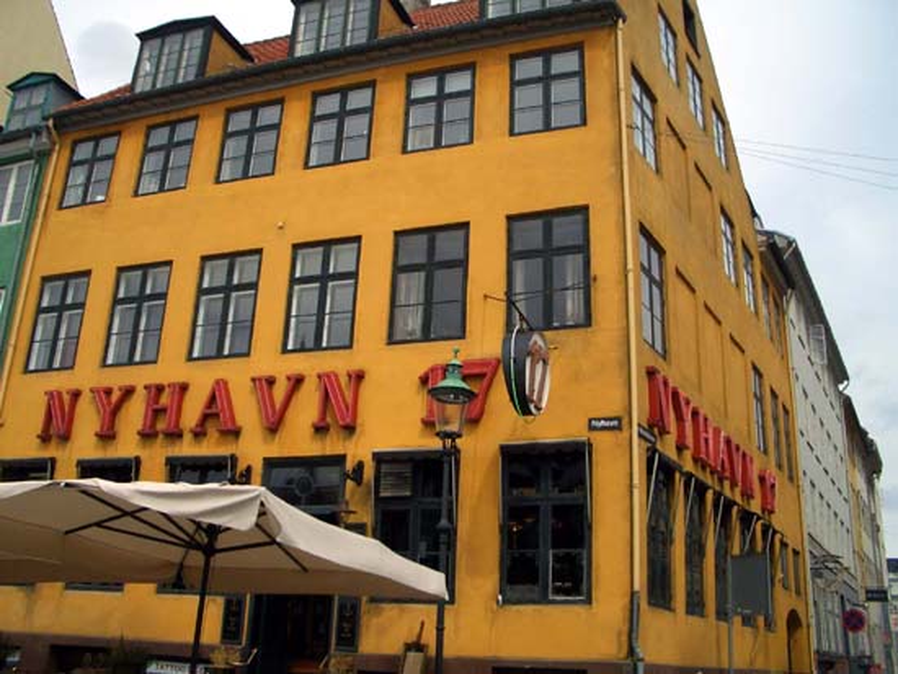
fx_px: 908
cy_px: 337
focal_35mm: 35
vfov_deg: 40.7
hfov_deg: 52.6
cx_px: 449
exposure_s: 1/800
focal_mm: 5.8
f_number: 4.3
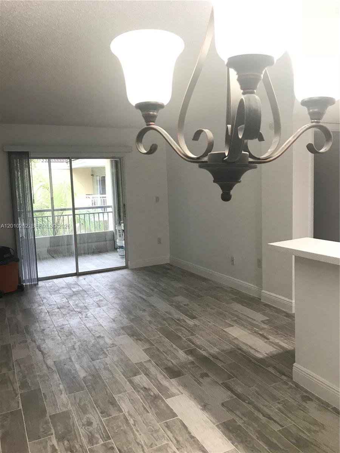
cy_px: 226
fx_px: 367
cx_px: 170
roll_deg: +1.9
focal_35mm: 28
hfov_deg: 49.7
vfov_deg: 63.4
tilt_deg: -7.1
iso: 40
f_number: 1.8
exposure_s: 1/20
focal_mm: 3.99
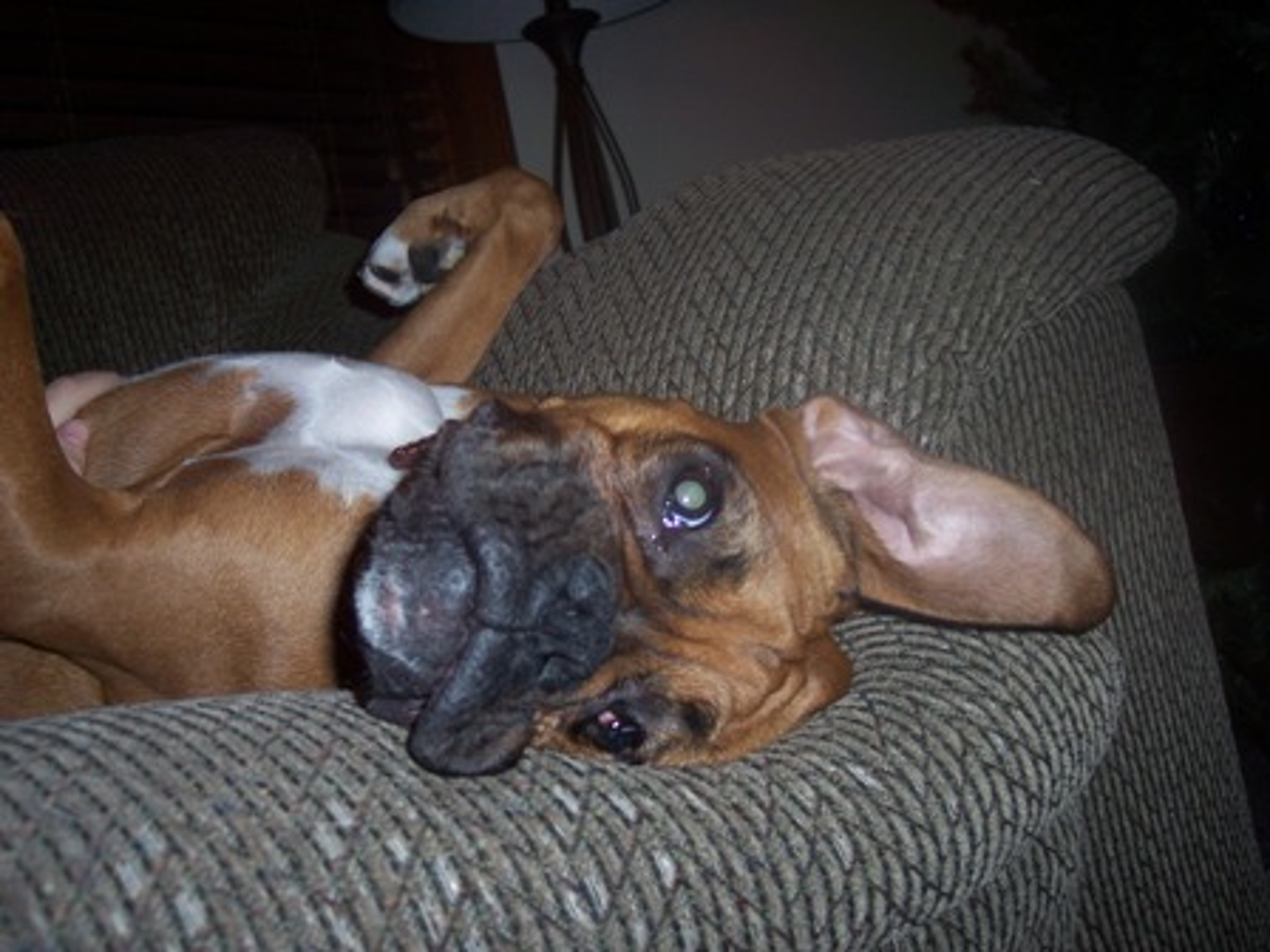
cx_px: 635
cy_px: 476
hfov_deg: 47.9
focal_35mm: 39
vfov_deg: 36.8
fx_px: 1431
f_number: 2.8
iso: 100
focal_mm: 8
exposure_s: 1/2
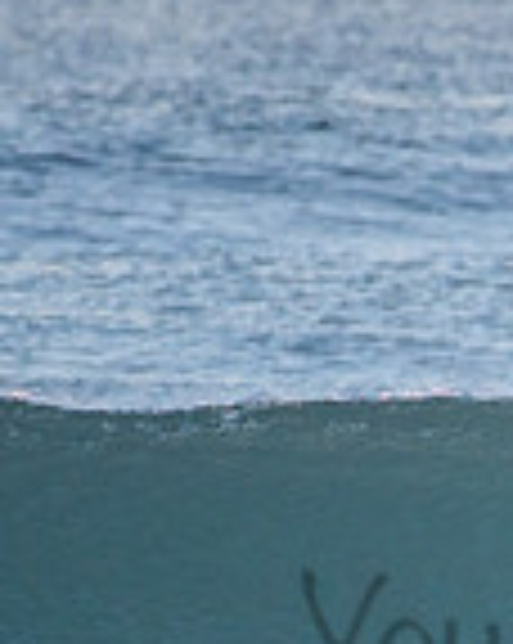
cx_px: 765
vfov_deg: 1.0
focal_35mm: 1969
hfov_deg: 0.8
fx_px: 37449
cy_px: 601
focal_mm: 500
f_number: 5.6
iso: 800
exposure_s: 1/400
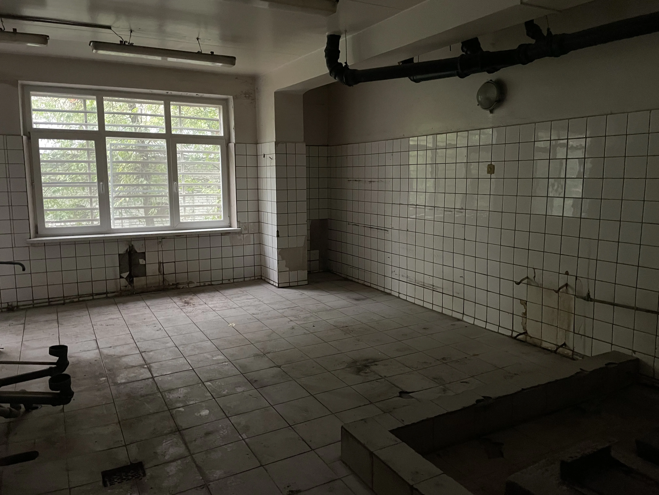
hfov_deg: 67.3
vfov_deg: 53.1
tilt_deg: -6.4
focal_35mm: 26
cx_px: 330
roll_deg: +0.6
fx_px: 495
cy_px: 248
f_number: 1.6
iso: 800
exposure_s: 1/30
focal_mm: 4.2
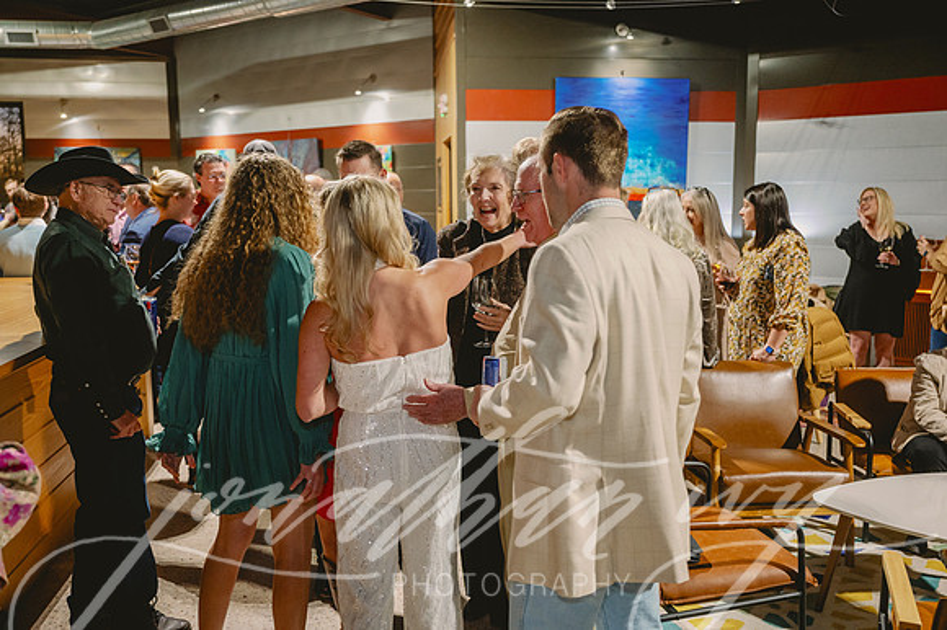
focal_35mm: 32
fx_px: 841
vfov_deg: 41.1
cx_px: 474
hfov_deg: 58.7
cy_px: 315
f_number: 2.8
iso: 2500
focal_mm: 32
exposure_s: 1/200
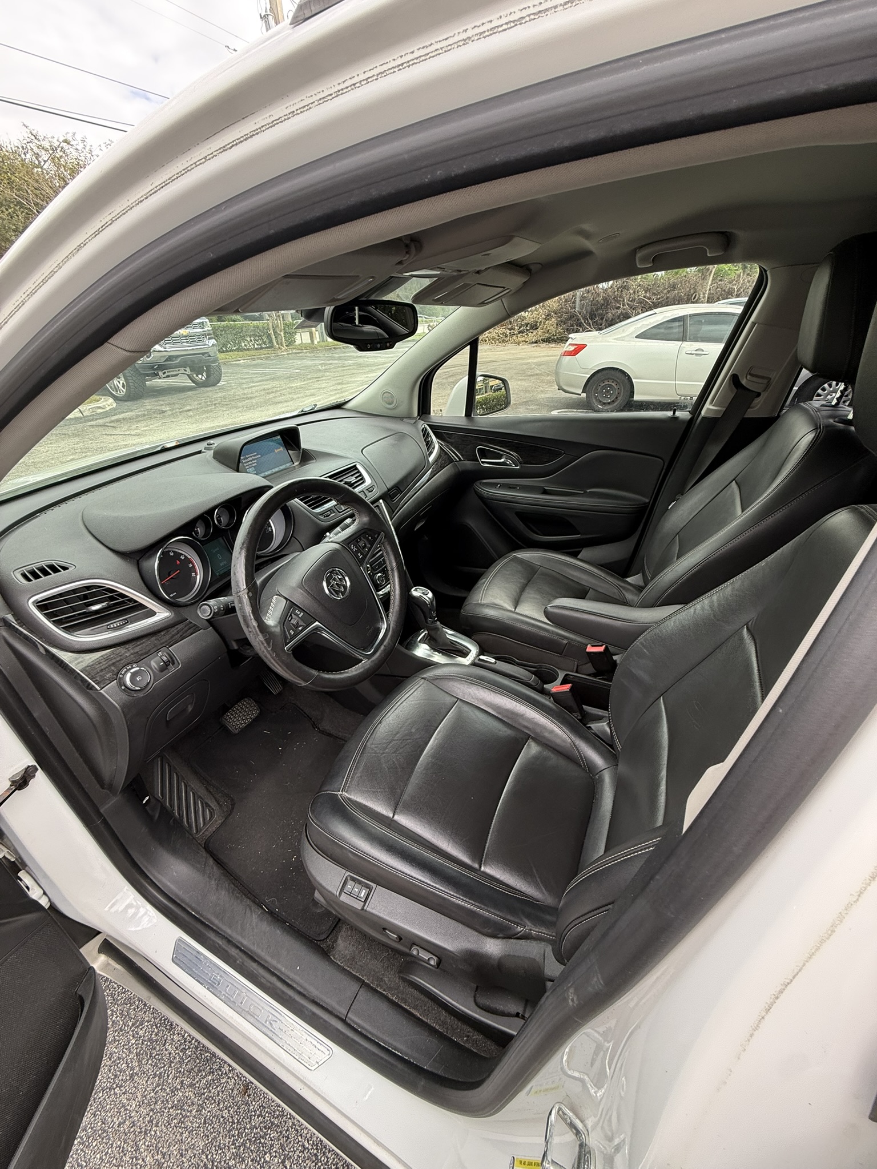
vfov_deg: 102.1
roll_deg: +3.1
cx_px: 438
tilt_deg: -28.7
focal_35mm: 14
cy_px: 584
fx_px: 473
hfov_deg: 85.7
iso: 64
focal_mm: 2.22
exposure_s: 1/137
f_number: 2.2
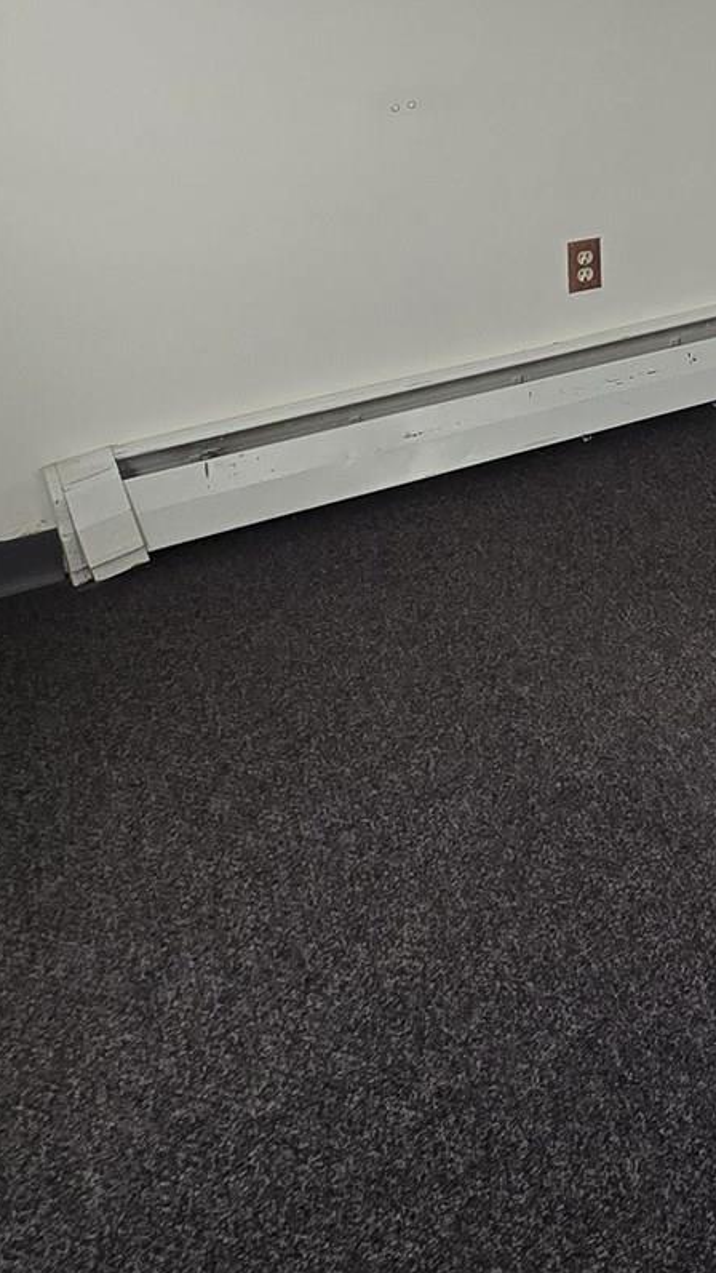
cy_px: -82
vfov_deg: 41.0
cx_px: 1243
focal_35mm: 41
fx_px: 1383
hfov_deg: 21.1
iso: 64
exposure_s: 1/120
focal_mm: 2.2
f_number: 2.2
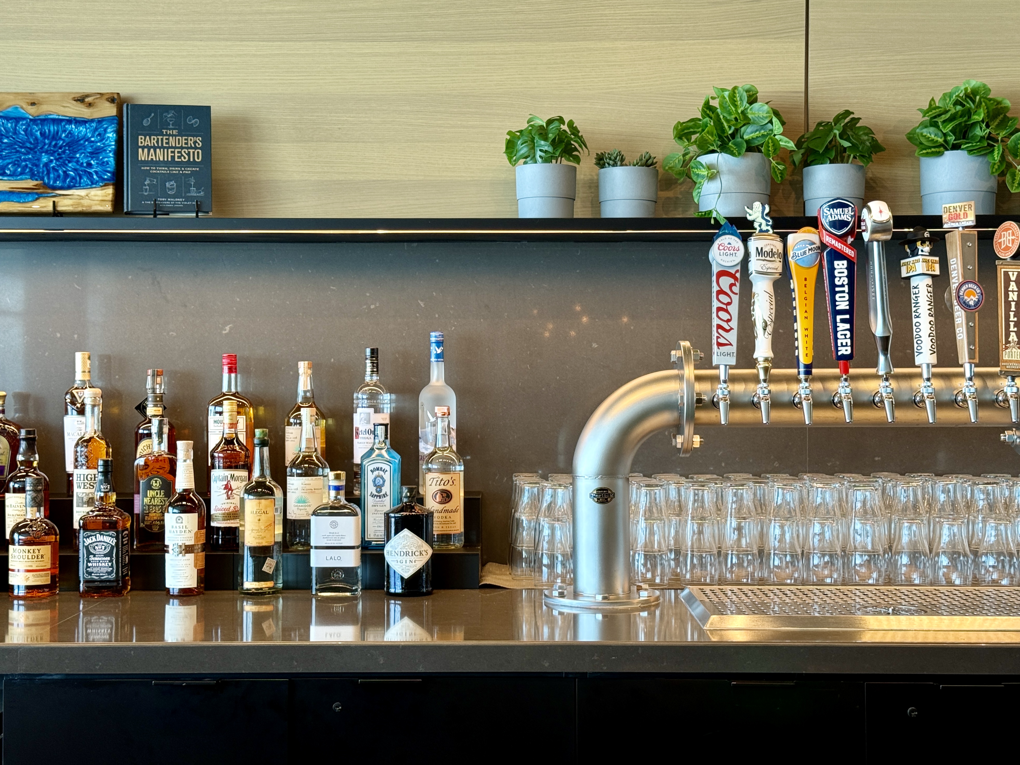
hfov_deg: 39.7
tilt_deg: +0.1
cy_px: 382
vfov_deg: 30.3
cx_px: 510
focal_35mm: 48
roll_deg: +0.5
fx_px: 1414
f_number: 1.78
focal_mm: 6.76
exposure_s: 1/75
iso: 80
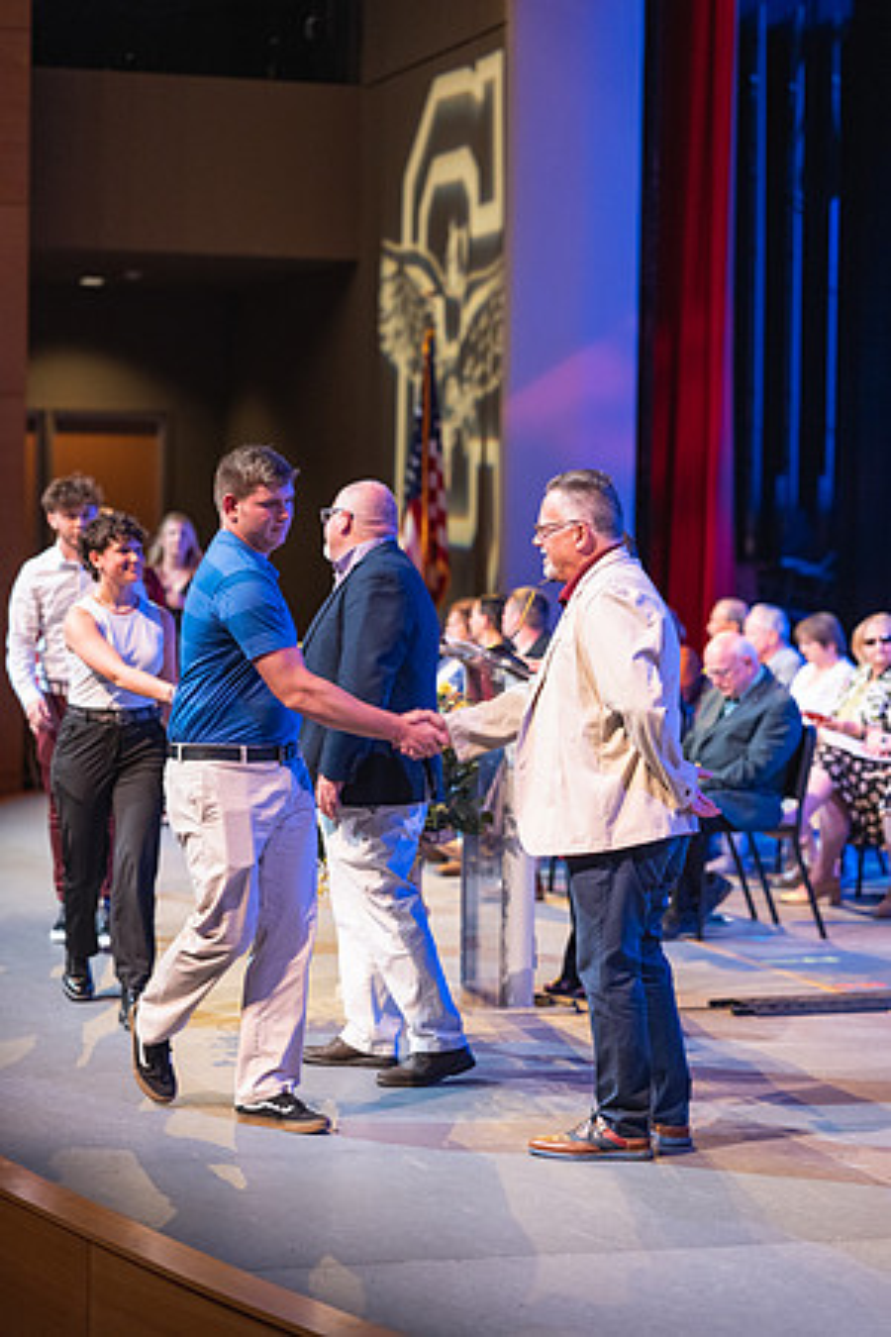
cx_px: 446
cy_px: 668
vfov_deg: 23.9
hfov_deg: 16.1
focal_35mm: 85
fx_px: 3155
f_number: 2.2
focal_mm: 85
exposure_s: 1/160
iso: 1250
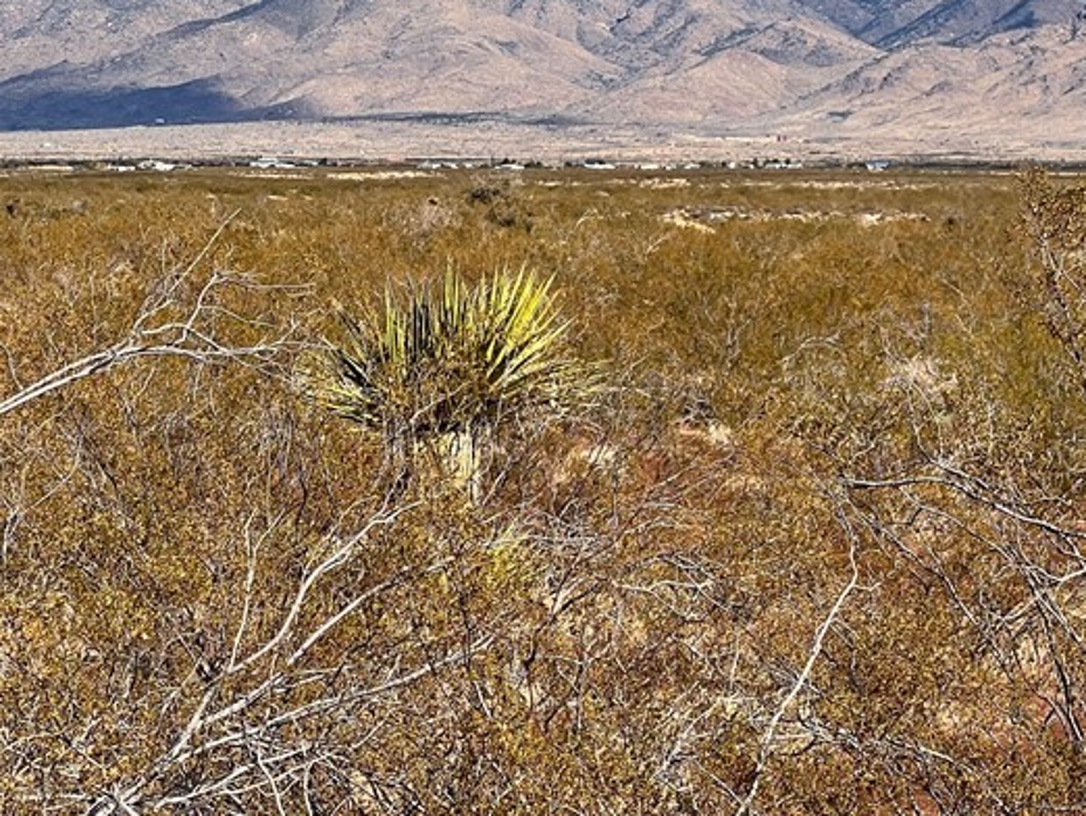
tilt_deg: -1.7
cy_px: 337
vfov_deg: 9.8
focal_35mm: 151
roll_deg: -0.4
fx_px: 4739
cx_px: 799
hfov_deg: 13.0
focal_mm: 9
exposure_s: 1/896
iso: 32
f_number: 2.8
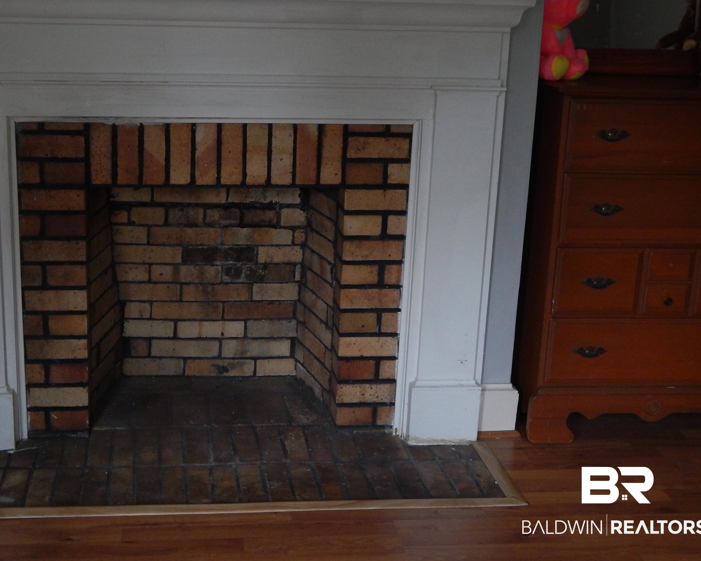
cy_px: 215
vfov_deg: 30.1
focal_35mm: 50
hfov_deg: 37.1
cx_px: 263
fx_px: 1037
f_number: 3.4
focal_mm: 6.8
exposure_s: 1/30
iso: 360
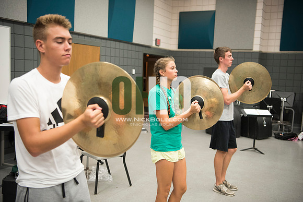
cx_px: 152
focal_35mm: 40
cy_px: 101
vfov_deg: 33.4
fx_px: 337
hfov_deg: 48.4
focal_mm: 40
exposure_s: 1/160
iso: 1250
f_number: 2.8
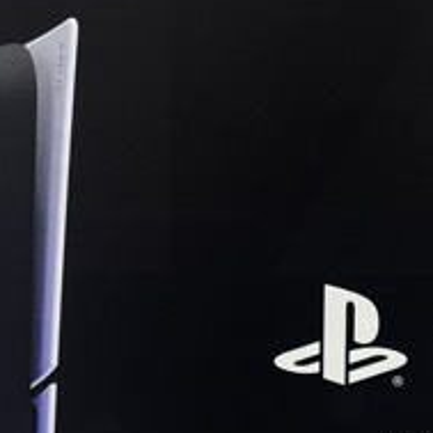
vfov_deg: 20.3
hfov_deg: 20.3
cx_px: 282
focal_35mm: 85
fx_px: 1203
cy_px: 317
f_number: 1.6
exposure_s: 1/30
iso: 640
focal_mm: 5.96
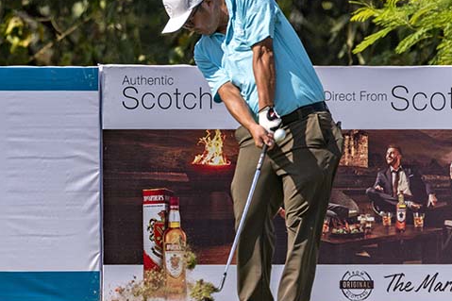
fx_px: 16366
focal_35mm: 1304
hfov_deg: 1.6
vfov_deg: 1.1
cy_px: 129
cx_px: 28
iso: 220
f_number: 8
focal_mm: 650
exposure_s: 1/2000
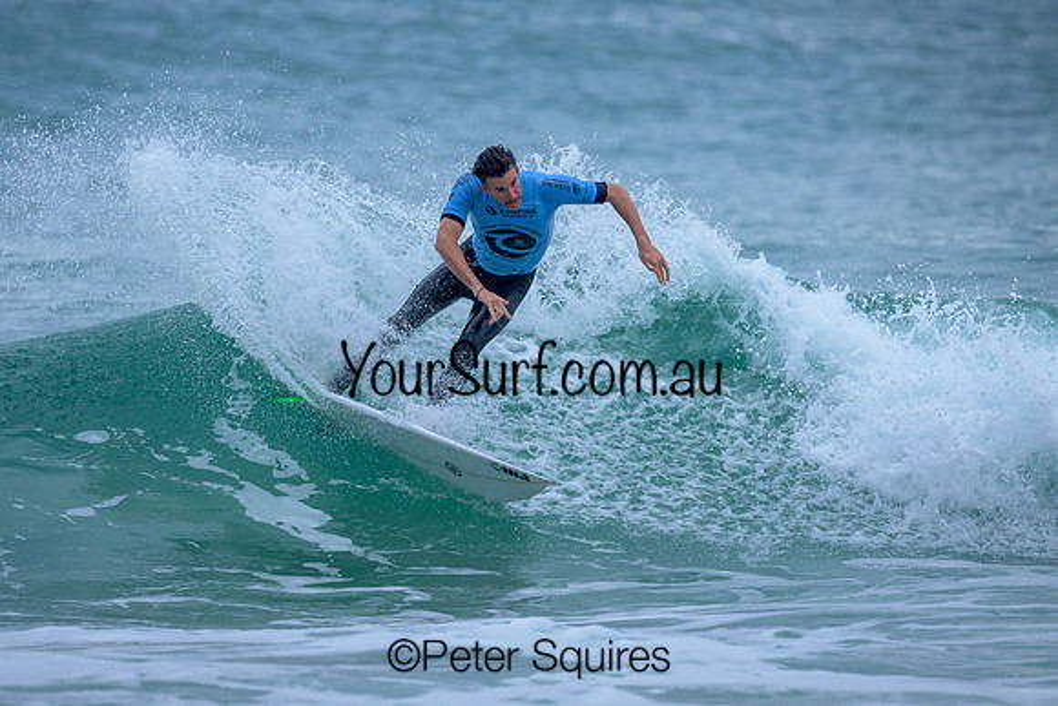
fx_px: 27226
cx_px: 461
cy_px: 297
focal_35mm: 926
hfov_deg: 2.2
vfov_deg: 1.5
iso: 720
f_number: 6.3
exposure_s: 1/2000
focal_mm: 800
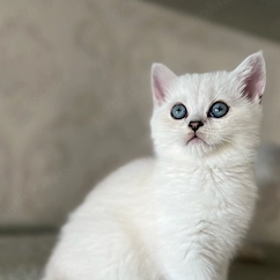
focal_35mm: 38
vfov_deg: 42.9
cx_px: 150
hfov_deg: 43.8
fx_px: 348
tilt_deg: -5.0
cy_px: 199
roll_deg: -4.0
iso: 64
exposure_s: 1/121
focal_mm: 5.7
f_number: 1.5
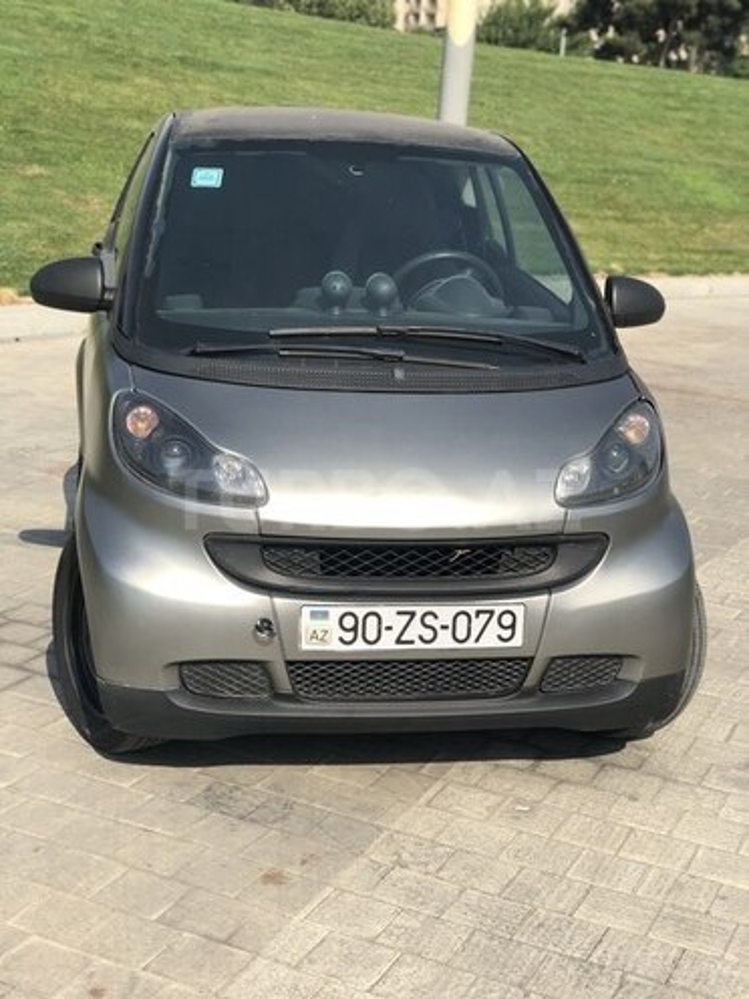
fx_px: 1500
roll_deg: -4.7
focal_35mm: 52
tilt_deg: -12.7
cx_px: 374
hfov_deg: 28.0
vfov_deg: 36.8
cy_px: 500
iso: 16
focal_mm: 6
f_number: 2.4
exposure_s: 1/873
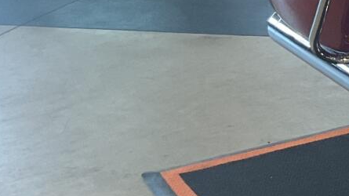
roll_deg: +1.1
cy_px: 77
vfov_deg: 8.5
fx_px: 1314
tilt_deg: -19.0
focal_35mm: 142
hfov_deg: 12.9
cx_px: 730
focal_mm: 3
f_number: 1.8
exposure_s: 1/50
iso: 64
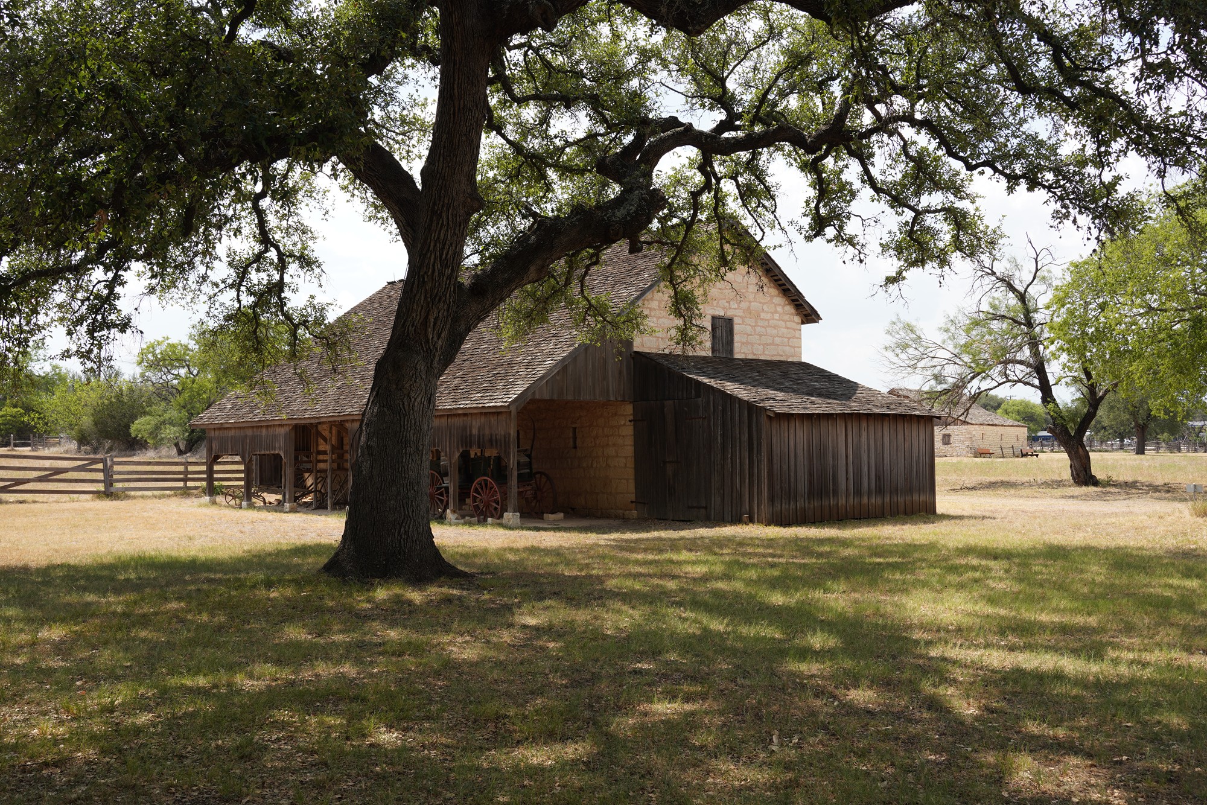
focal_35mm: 38
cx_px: 604
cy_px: 402
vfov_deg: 35.1
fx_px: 1274
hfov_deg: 50.7
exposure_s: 1/100
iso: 100
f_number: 10
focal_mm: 38
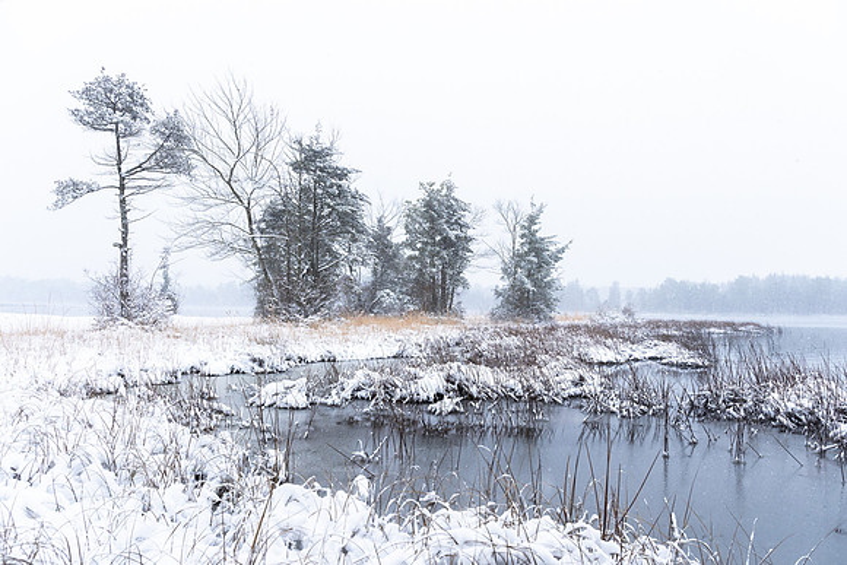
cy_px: 283
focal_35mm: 25
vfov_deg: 50.6
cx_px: 440
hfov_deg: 70.6
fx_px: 598
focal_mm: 24
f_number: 8
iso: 800
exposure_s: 1/400
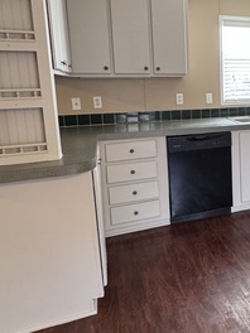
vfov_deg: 53.4
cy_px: 127
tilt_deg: -9.2
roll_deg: +0.7
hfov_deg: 36.9
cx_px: 258
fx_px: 327
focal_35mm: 34
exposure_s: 1/120
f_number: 2.2
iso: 320
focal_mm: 2.22
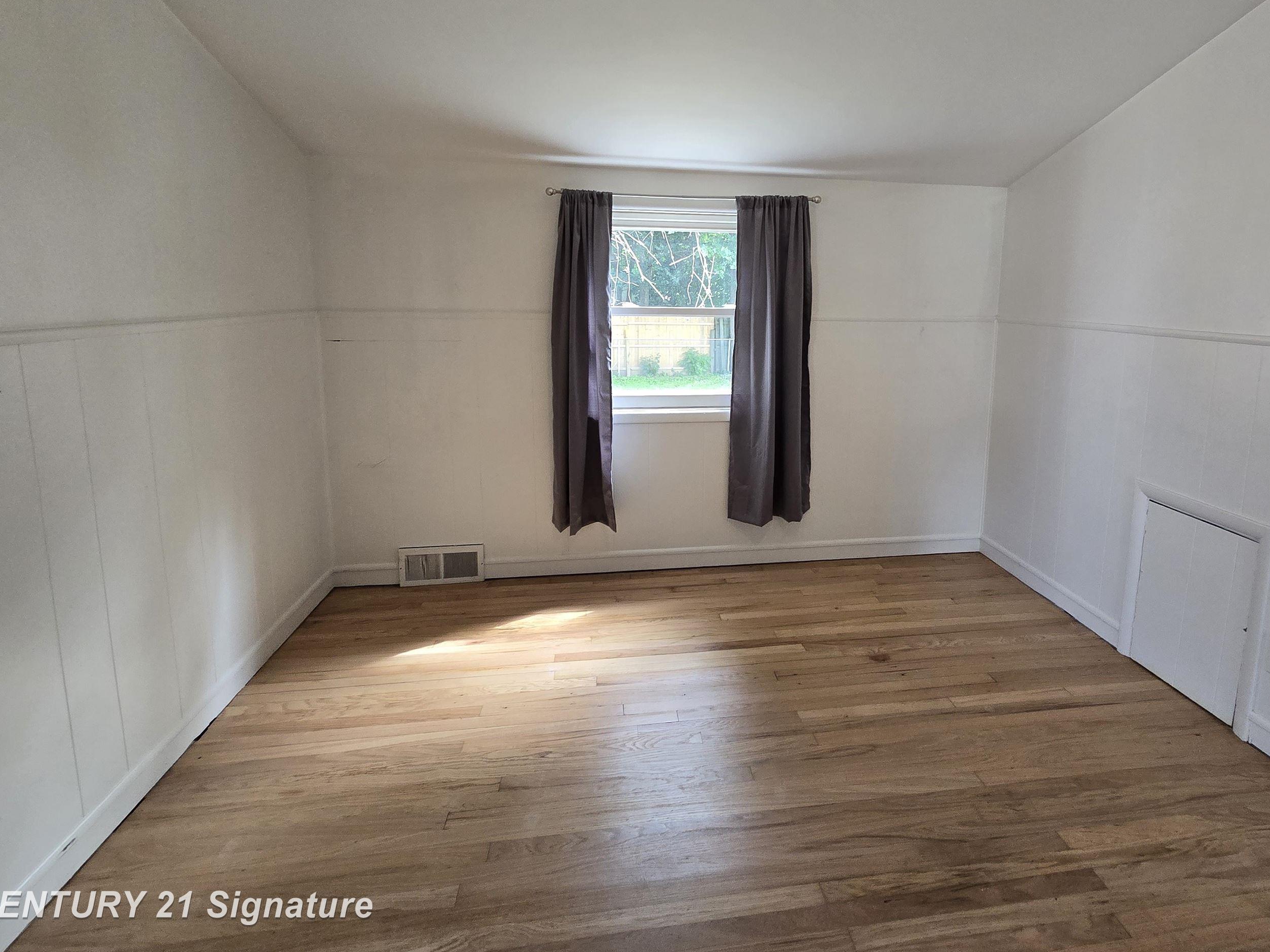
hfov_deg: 94.1
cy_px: 378
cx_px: 707
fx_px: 587
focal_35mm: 16
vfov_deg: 77.2
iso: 160
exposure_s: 1/60
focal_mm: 2.2
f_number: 2.2
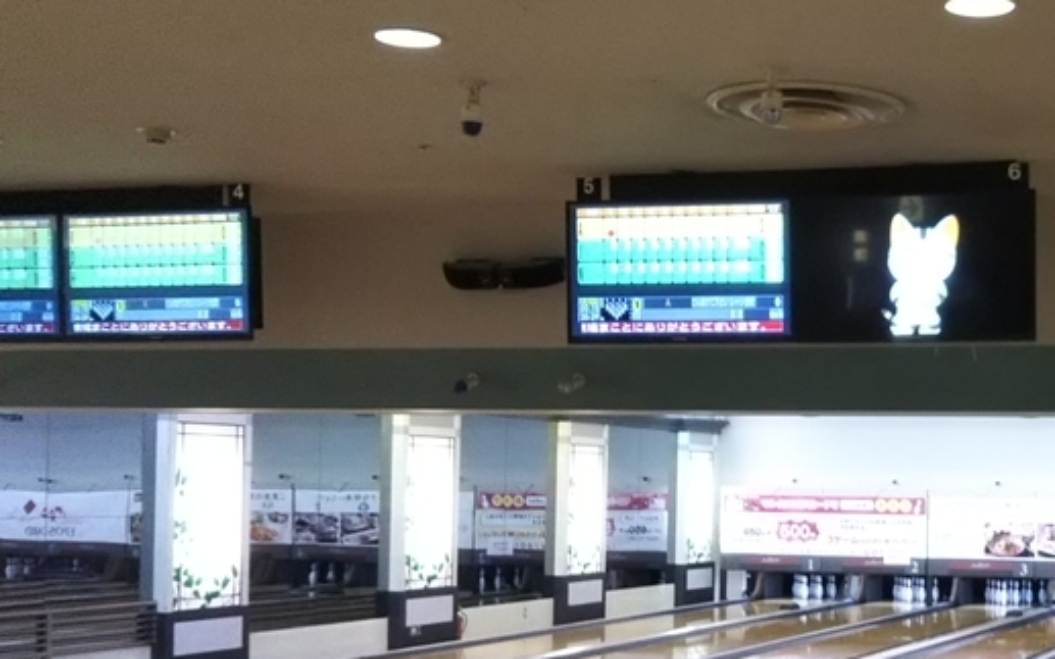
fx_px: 1811
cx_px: 949
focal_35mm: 63
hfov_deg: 31.0
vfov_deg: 20.5
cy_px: 451
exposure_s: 1/33
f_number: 2.2
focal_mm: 4
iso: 125
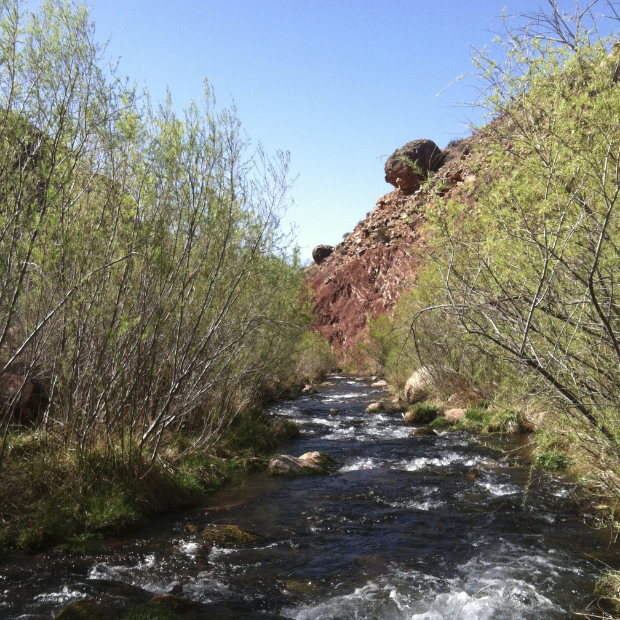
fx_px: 851
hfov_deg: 40.0
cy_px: 406
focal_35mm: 42
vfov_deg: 39.6
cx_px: 308
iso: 80
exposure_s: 1/667
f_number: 2.8
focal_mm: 3.85
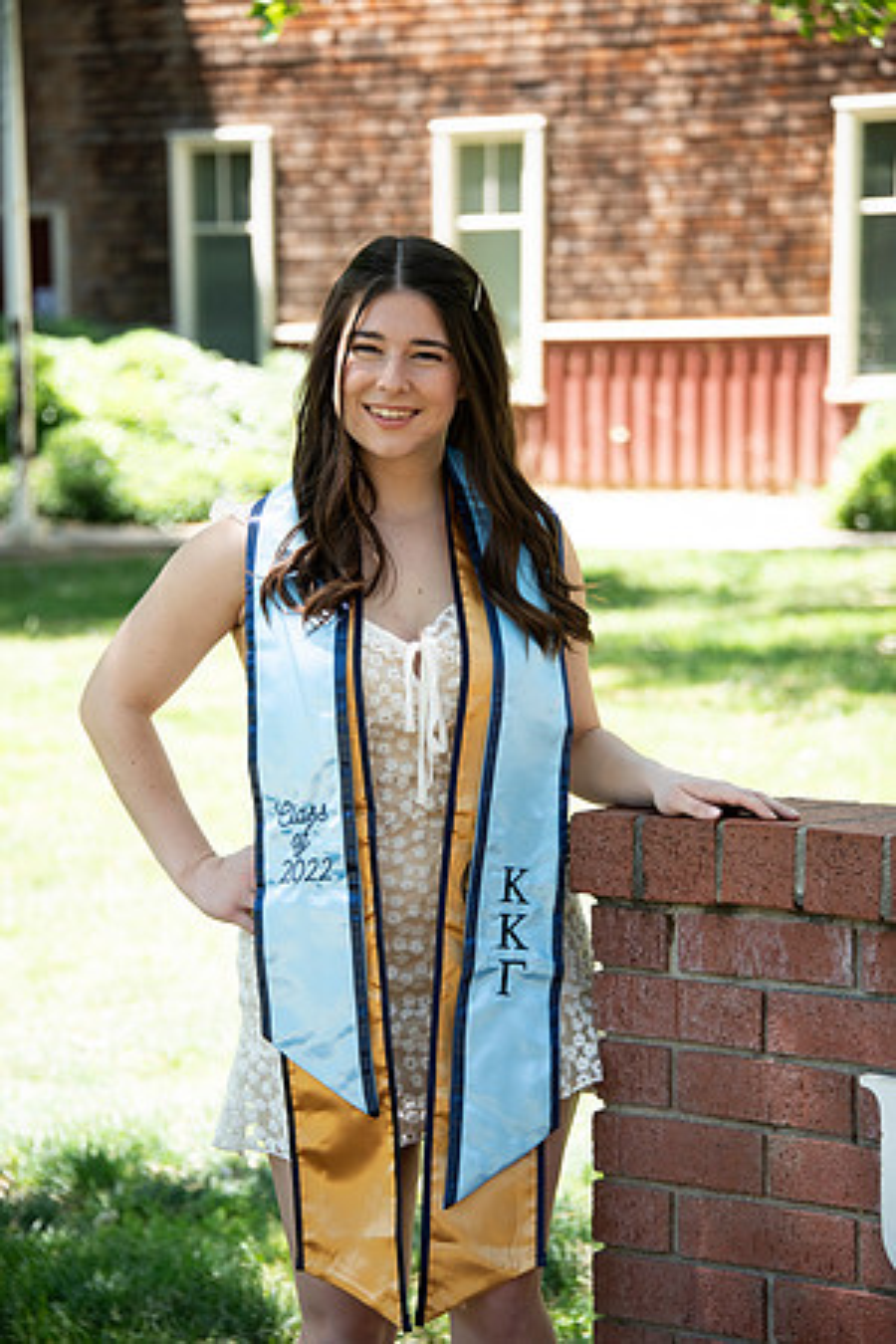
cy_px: 672
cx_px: 448
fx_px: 4554
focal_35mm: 122
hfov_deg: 11.2
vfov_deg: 16.8
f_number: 5.6
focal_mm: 122
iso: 640
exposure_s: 1/320
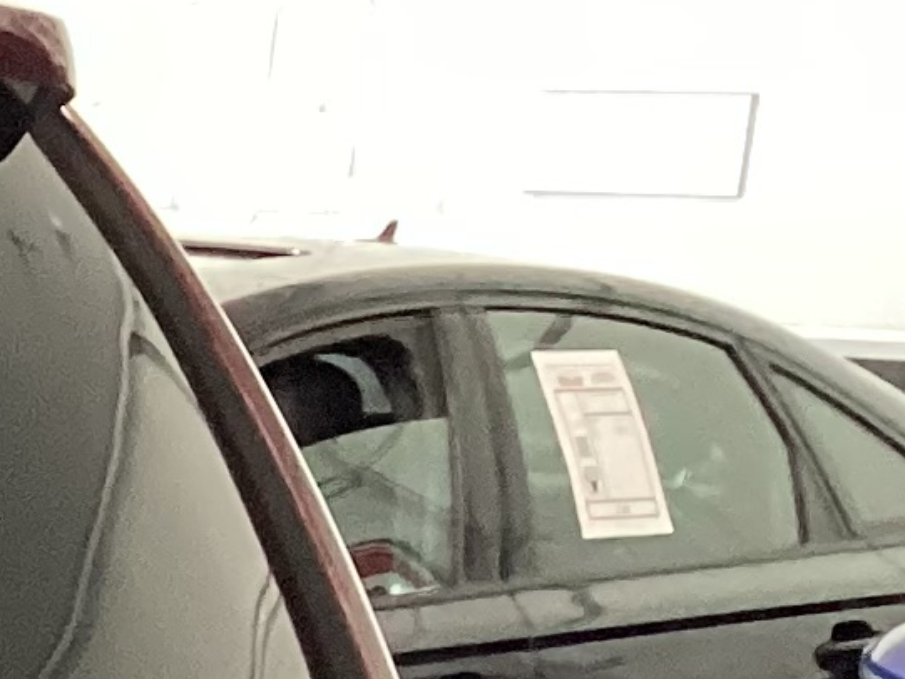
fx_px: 4890
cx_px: -1808
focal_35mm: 187
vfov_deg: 7.5
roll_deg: -1.6
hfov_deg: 8.7
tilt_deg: -16.4
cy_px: 1517
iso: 200
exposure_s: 1/50
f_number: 2.4
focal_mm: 3.3
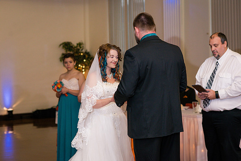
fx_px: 604
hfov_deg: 22.6
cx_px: 113
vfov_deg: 15.2
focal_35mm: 90
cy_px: 78
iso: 800
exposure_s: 1/200
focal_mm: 85
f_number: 3.2
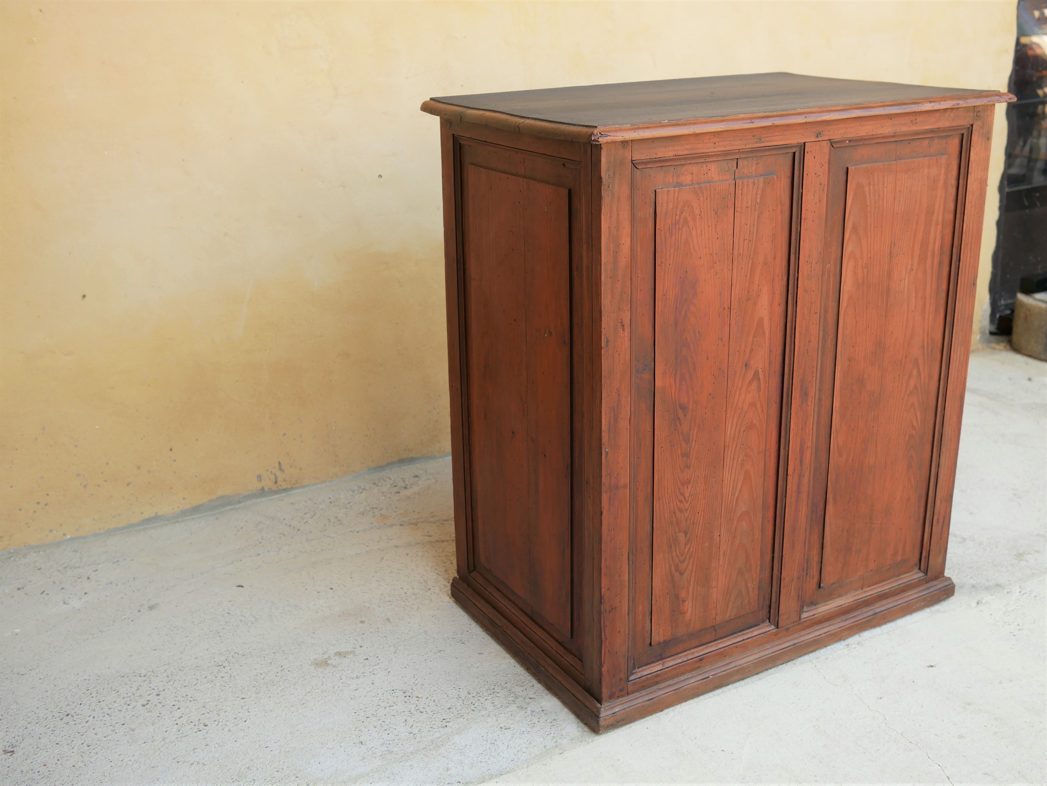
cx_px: 524
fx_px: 1210
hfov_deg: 46.8
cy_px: 393
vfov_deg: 36.0
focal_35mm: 40
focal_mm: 20
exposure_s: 1/250
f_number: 2.5
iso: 200
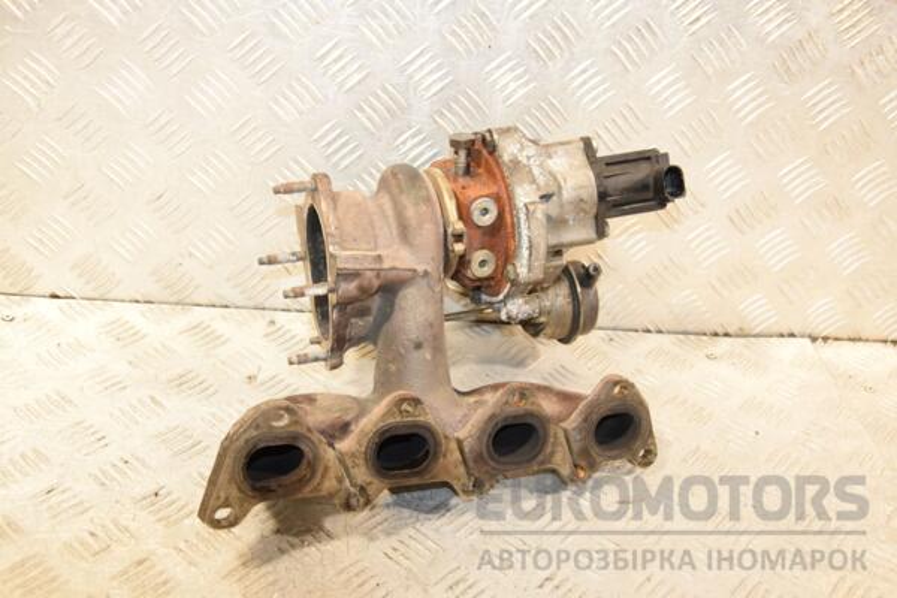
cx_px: 448
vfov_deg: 31.9
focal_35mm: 42
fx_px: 1046
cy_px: 299
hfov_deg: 46.4
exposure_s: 1/200
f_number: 5.6
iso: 1600
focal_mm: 28
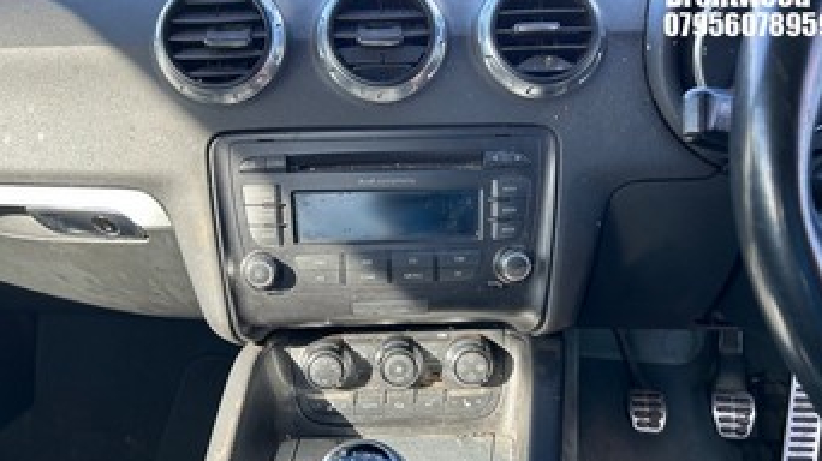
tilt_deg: -26.5
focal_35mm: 29
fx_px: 632
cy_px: 293
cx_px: 416
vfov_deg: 39.8
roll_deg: +1.3
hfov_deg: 66.1
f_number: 1.5
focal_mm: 5.7
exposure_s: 1/184
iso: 40
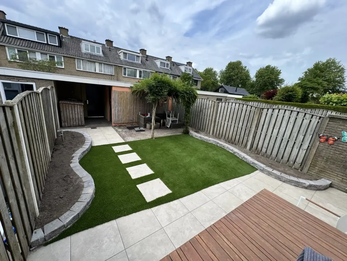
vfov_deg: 85.7
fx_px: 140
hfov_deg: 102.1
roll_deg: -5.3
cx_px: 174
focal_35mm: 14
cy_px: 130
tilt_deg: -16.3
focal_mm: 2.22
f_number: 2.2
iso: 50
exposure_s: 1/1006
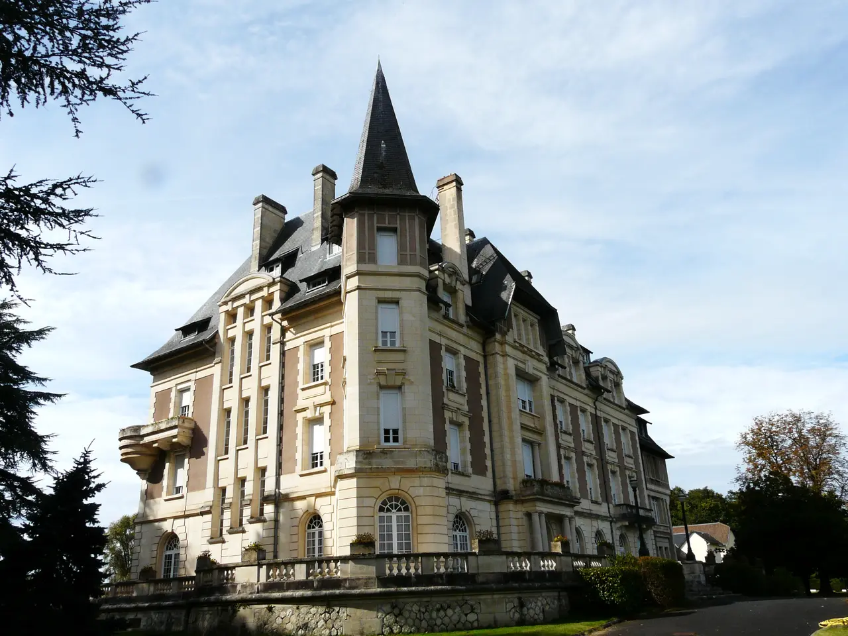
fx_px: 686
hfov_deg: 63.4
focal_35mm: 28
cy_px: 318
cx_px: 424
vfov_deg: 49.7
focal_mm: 4.6
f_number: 7.1
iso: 100
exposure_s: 1/400
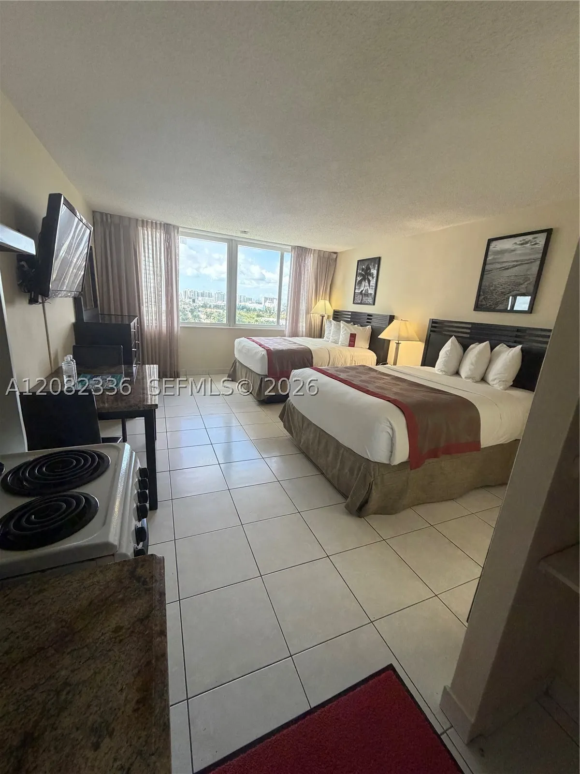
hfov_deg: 85.7
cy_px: 387
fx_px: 313
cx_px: 290
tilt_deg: -14.7
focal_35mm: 14
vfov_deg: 102.1
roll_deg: -4.4
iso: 320
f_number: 2.2
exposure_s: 1/120
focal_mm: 2.22
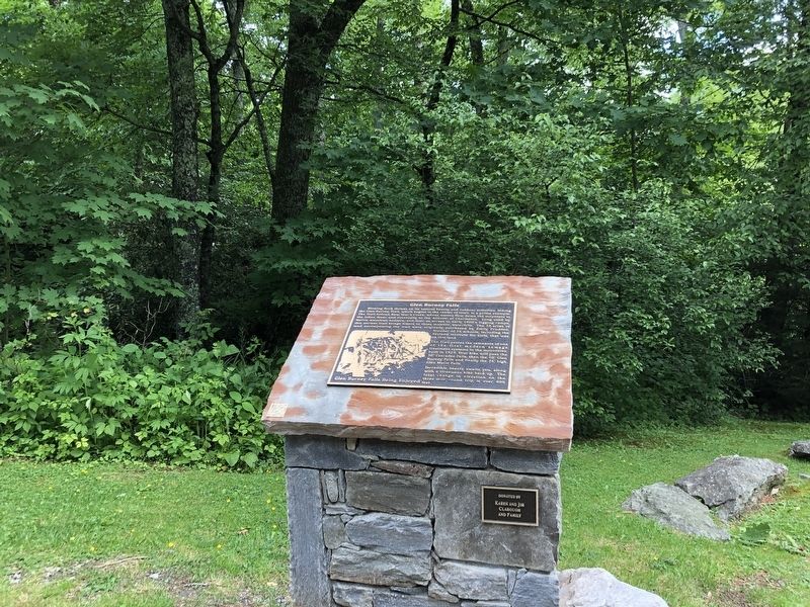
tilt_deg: -5.3
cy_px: 304
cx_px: 405
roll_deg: +0.8
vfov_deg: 49.7
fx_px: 655
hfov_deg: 63.4
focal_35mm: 28
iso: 32
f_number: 1.8
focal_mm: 4
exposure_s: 1/120
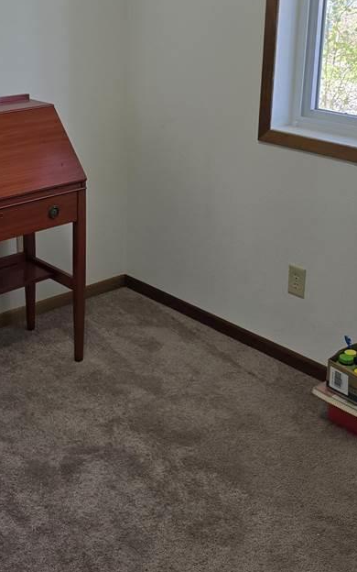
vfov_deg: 39.7
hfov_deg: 25.5
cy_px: 182
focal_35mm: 50
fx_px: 778
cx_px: 83
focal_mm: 6.3
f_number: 1.7
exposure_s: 1/120
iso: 125
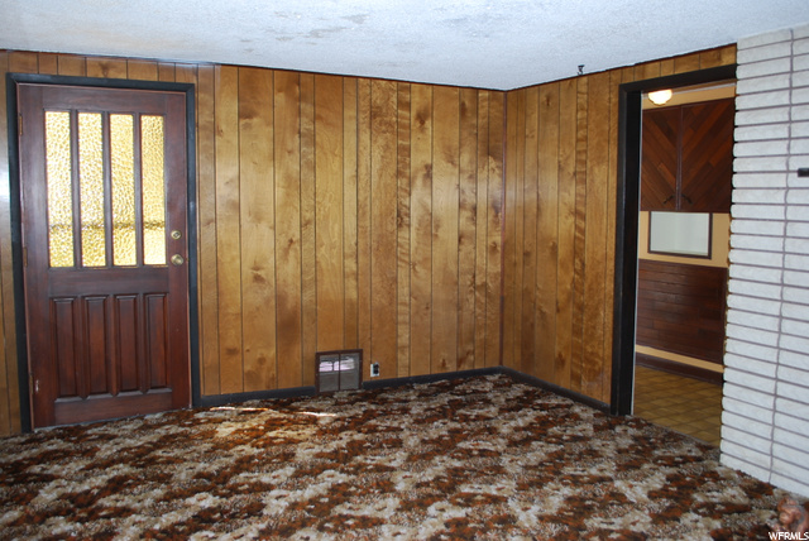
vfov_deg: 43.7
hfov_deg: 61.9
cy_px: 270
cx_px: 404
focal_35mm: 30
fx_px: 675
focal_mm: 20
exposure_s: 1/60
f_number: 3.8
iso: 200
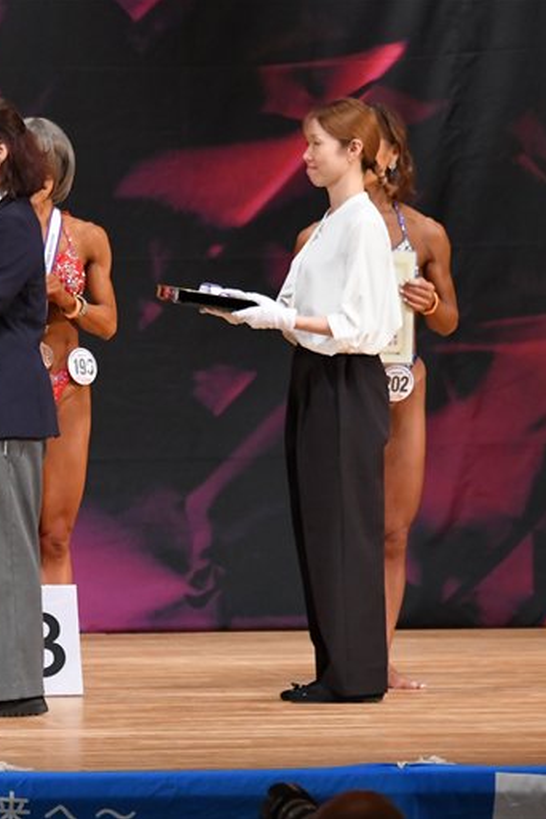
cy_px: 409
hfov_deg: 3.6
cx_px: -18
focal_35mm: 385
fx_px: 8758
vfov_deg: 5.4
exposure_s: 1/400
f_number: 5.6
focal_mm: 170
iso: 5000
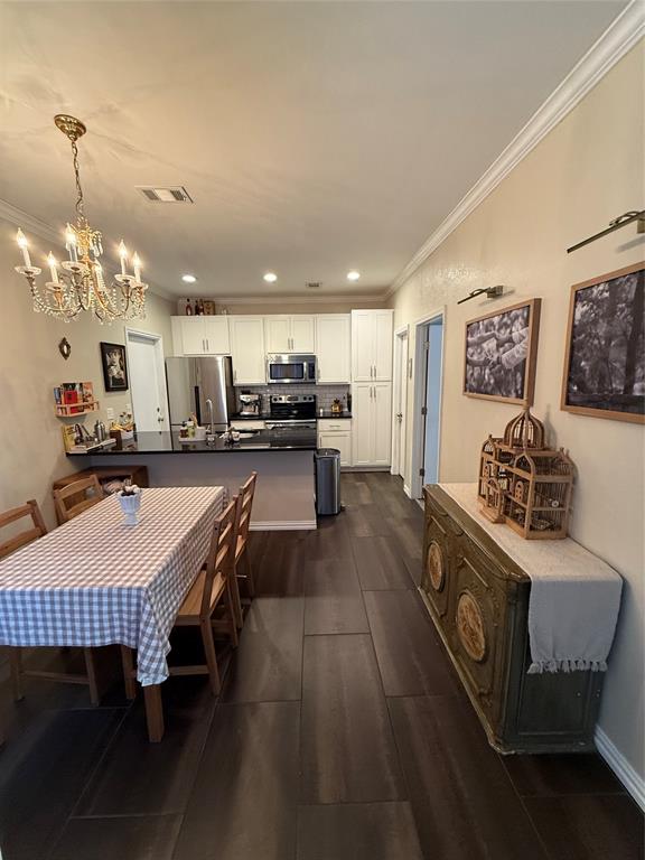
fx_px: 348
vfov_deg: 102.1
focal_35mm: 14
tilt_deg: -6.6
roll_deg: +1.4
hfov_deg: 85.7
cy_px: 430
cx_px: 322
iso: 400
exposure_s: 1/60
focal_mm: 2.22
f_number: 2.2
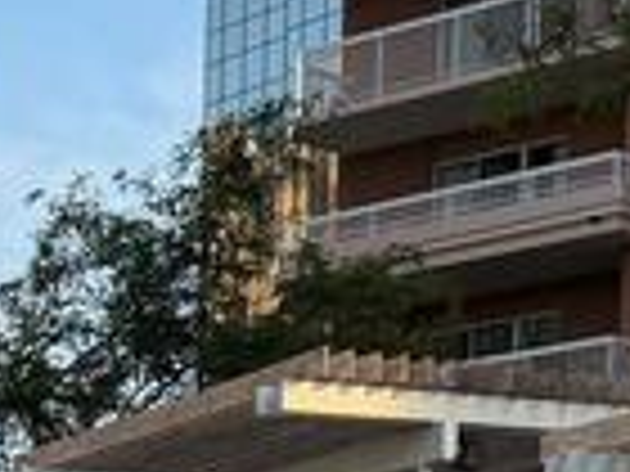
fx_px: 3203
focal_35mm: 176
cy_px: 1101
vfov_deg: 7.9
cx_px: -180
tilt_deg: -2.7
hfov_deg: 11.0
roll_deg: -0.4
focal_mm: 6.76
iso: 100
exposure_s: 1/920
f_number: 1.78
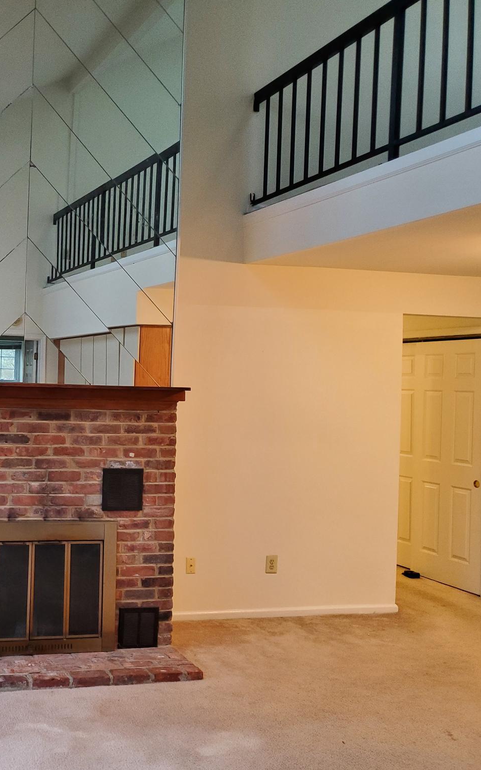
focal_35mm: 37
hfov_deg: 31.9
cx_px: 6
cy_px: 385
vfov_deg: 52.8
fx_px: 776
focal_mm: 4.3
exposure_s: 1/40
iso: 250
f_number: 1.5
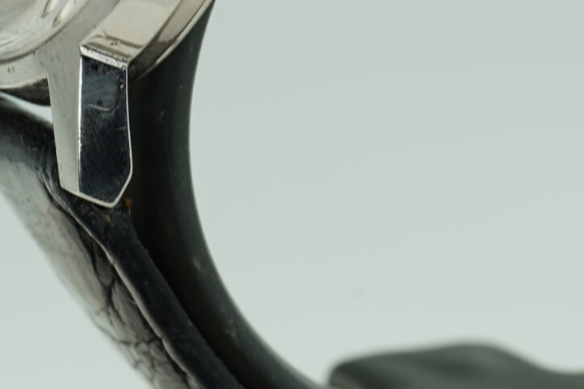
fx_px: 6065
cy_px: -52
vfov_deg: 3.7
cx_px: 500
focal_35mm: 374
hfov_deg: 5.5
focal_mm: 105
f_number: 10
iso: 80
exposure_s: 1/10
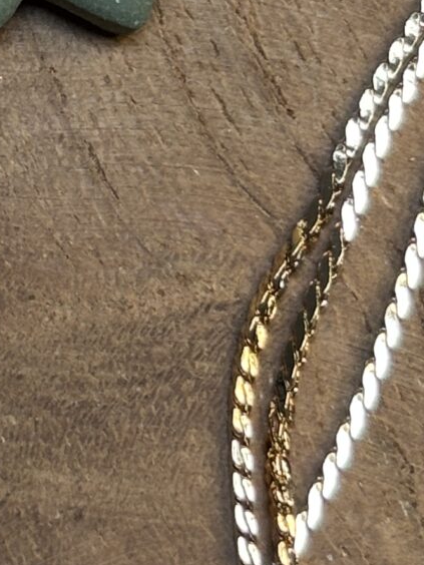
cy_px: -182
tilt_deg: -71.3
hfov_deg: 6.2
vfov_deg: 8.3
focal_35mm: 236
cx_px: -217
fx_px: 3854
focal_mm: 5.96
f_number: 1.6
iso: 50
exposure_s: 1/62
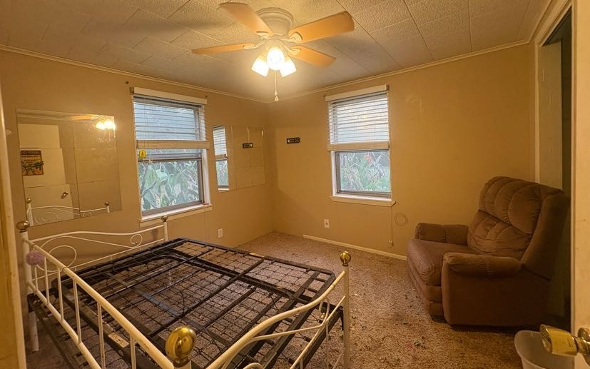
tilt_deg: -3.6
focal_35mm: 15
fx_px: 241
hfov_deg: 101.5
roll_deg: +4.3
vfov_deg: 74.6
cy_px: 167
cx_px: 297
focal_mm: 2.22
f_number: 2.2
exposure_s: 1/60
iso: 200
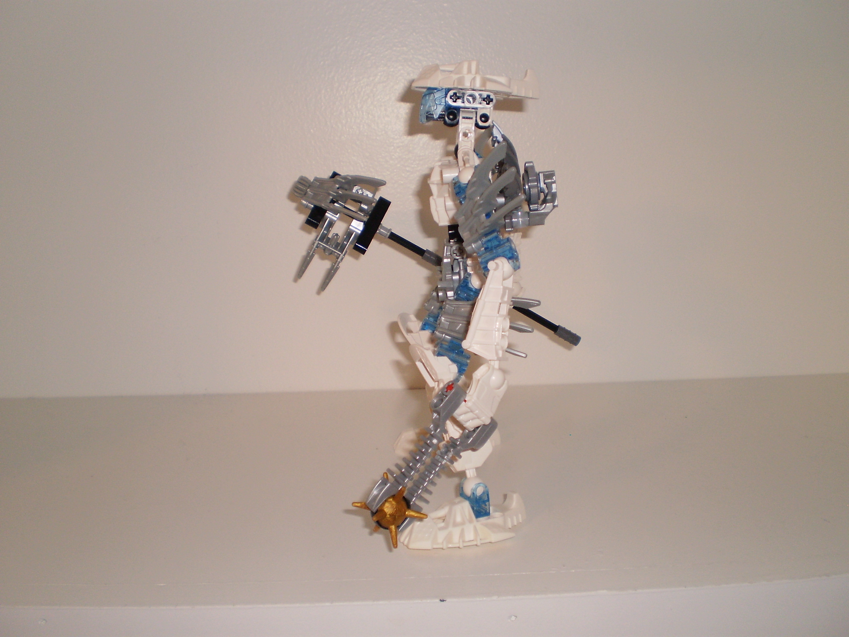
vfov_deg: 39.7
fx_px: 883
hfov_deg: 51.4
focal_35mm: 36
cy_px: 318
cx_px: 424
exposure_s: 1/30
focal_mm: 6.3
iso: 125
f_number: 3.1
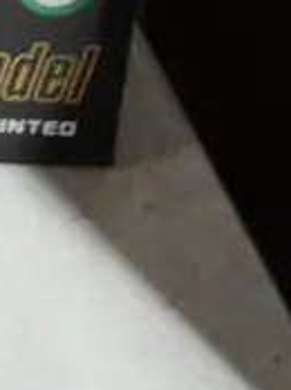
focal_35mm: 236
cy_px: -616
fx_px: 2652
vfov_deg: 7.7
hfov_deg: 5.9
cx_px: -567
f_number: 4.4
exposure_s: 1/60
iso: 640
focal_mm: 20
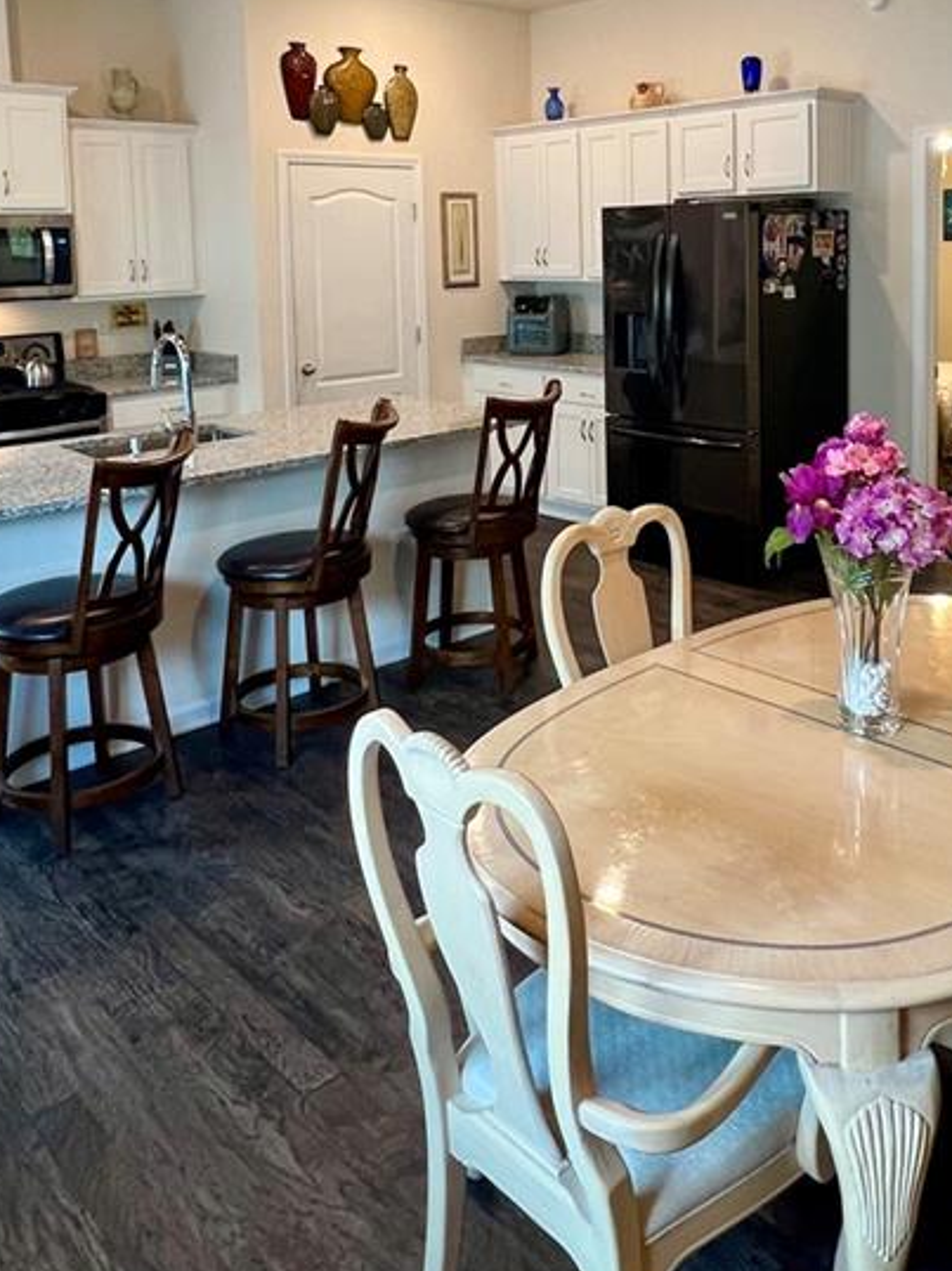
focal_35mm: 29
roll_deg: +1.7
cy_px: 335
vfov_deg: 58.8
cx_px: 574
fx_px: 1064
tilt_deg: -5.1
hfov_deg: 47.9
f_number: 1.8
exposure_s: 1/60
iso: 160
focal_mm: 1.57
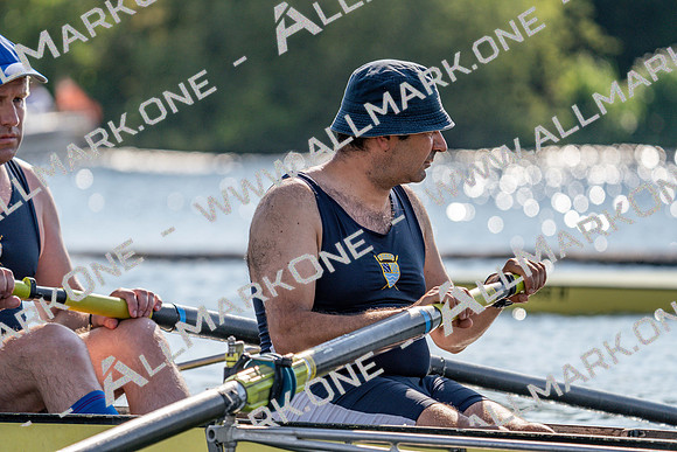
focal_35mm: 303
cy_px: 226
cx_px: 338
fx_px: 5699
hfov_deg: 6.8
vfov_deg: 4.5
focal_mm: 303
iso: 250
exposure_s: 1/1600
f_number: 6.3
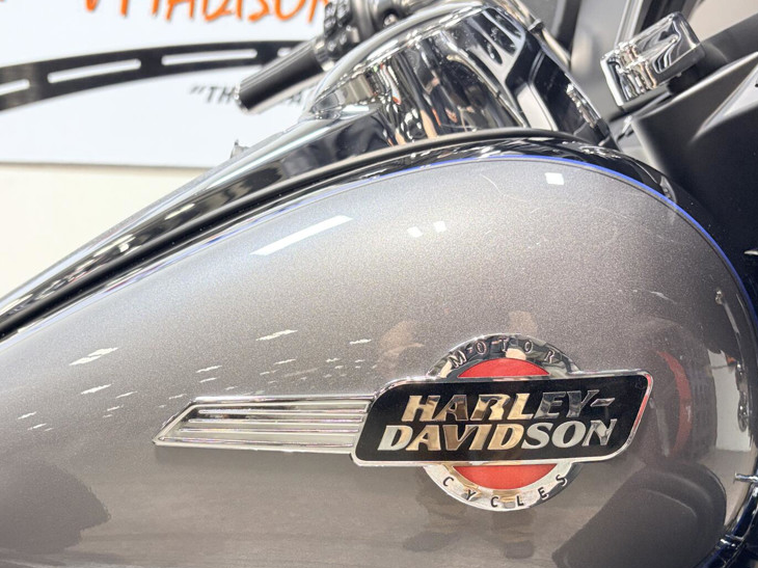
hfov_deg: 48.6
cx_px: 296
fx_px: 832
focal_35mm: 38
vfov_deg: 37.5
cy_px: 357
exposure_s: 1/120
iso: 80
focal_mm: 5.96
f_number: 1.6
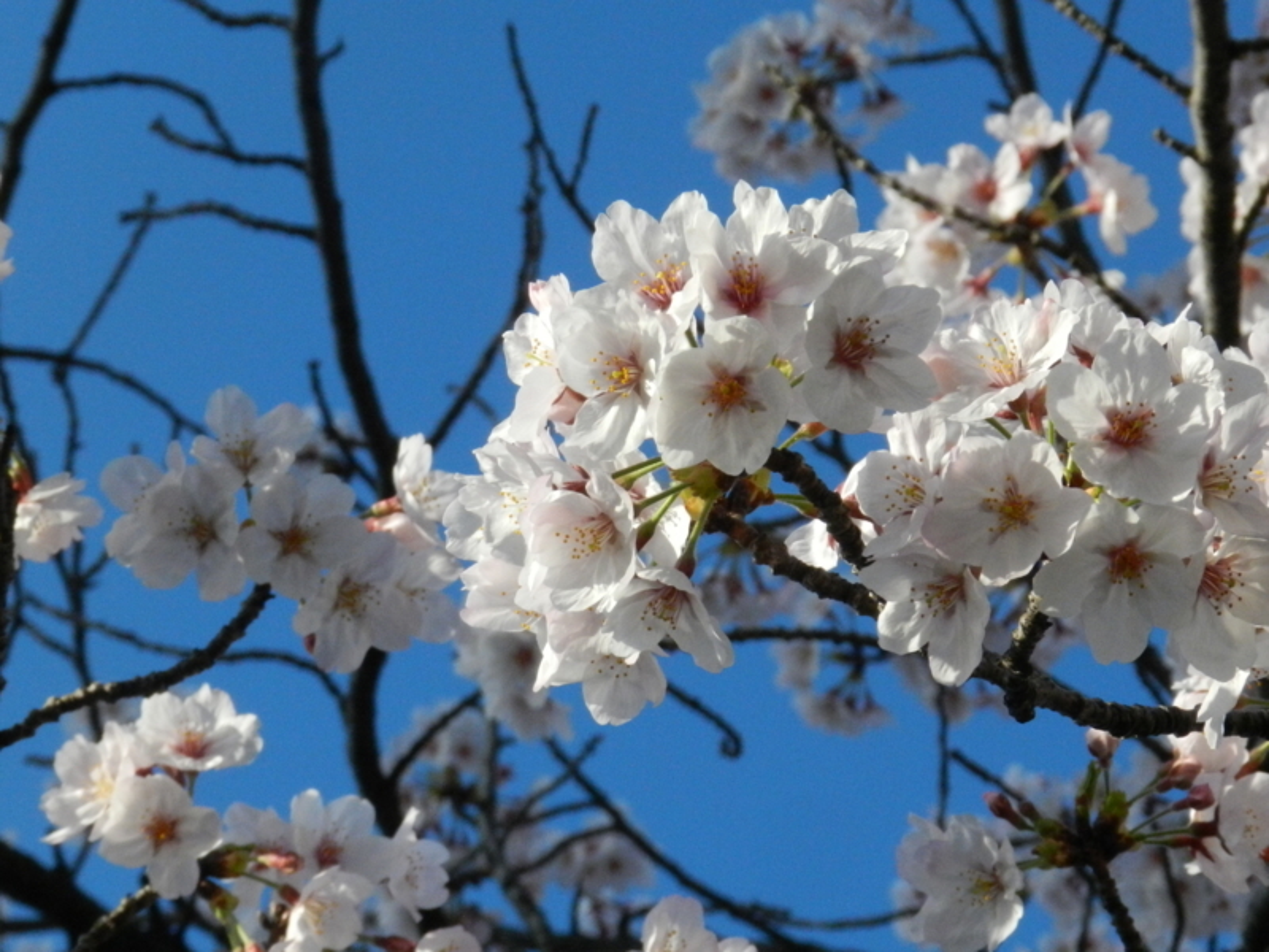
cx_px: 634
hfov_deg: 12.3
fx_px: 5865
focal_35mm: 160
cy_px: 476
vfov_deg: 9.3
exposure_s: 1/1000
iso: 800
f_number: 7.1
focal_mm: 28.4
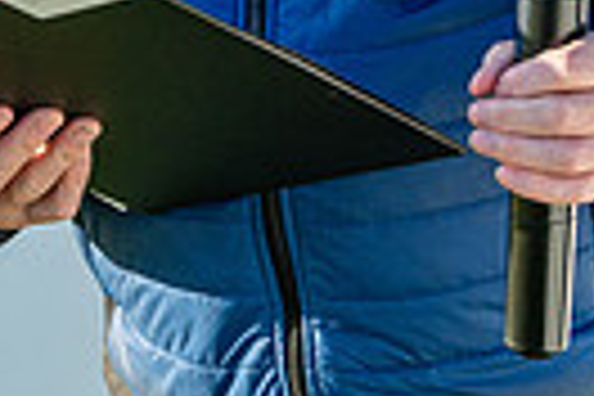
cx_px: 594
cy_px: -450
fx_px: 3118
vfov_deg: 7.0
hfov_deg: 10.8
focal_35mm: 189
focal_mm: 43
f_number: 5
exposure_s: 1/1600
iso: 500
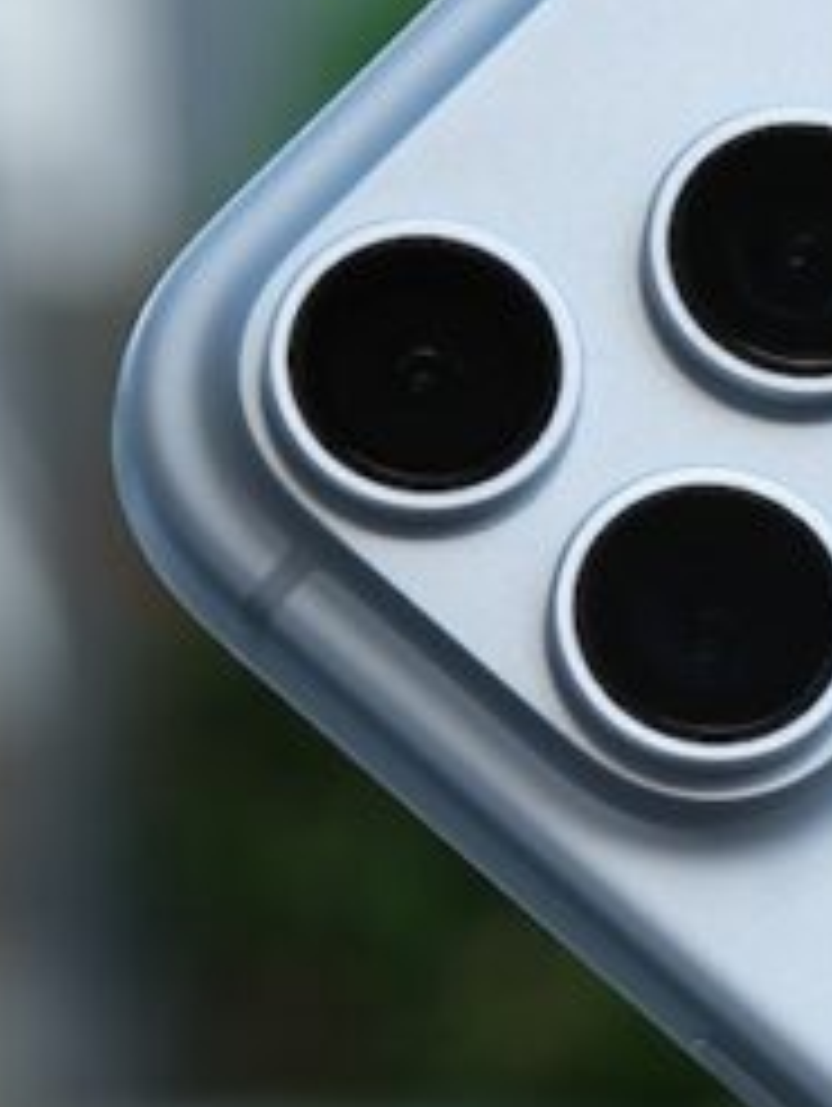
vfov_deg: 5.1
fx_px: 12445
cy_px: 644
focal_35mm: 389
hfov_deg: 3.8
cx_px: 2154
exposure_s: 1/180
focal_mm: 55
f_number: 5.6
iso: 160
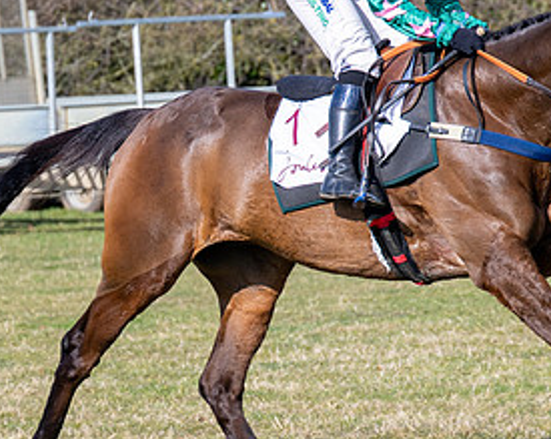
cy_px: 252
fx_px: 6170
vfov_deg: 4.1
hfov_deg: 5.1
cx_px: 248
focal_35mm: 379
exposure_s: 1/2000
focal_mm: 85
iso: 100
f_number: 2.8
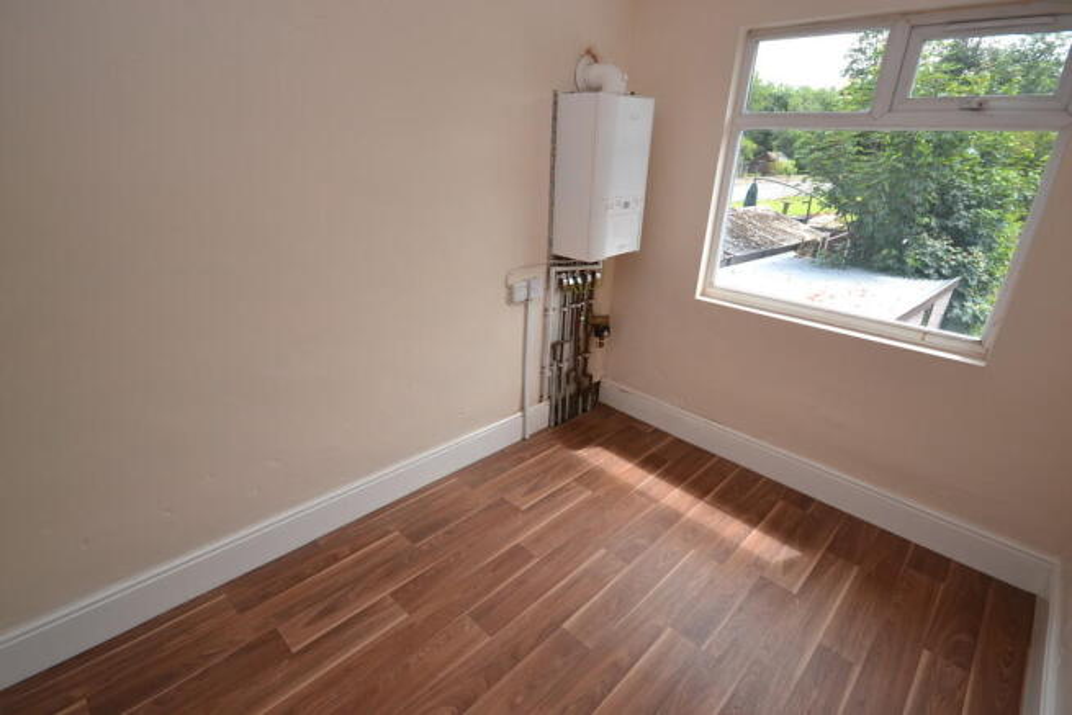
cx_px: 536
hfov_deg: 92.4
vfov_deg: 69.7
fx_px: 514
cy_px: 358
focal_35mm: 17
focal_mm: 11.5
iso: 160
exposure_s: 1/125
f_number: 5.6
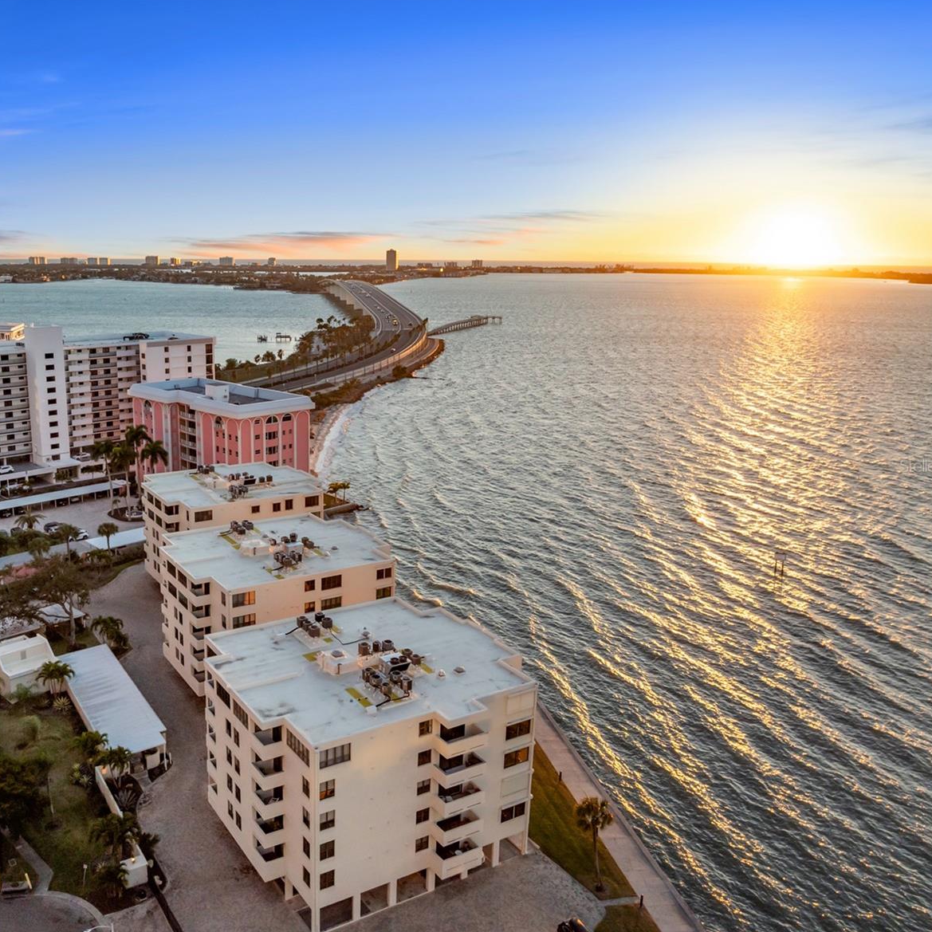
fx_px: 883
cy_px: 465
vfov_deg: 55.6
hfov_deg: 54.8
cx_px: 337
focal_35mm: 29
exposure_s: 1/50
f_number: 2.8
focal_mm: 12.29
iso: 200
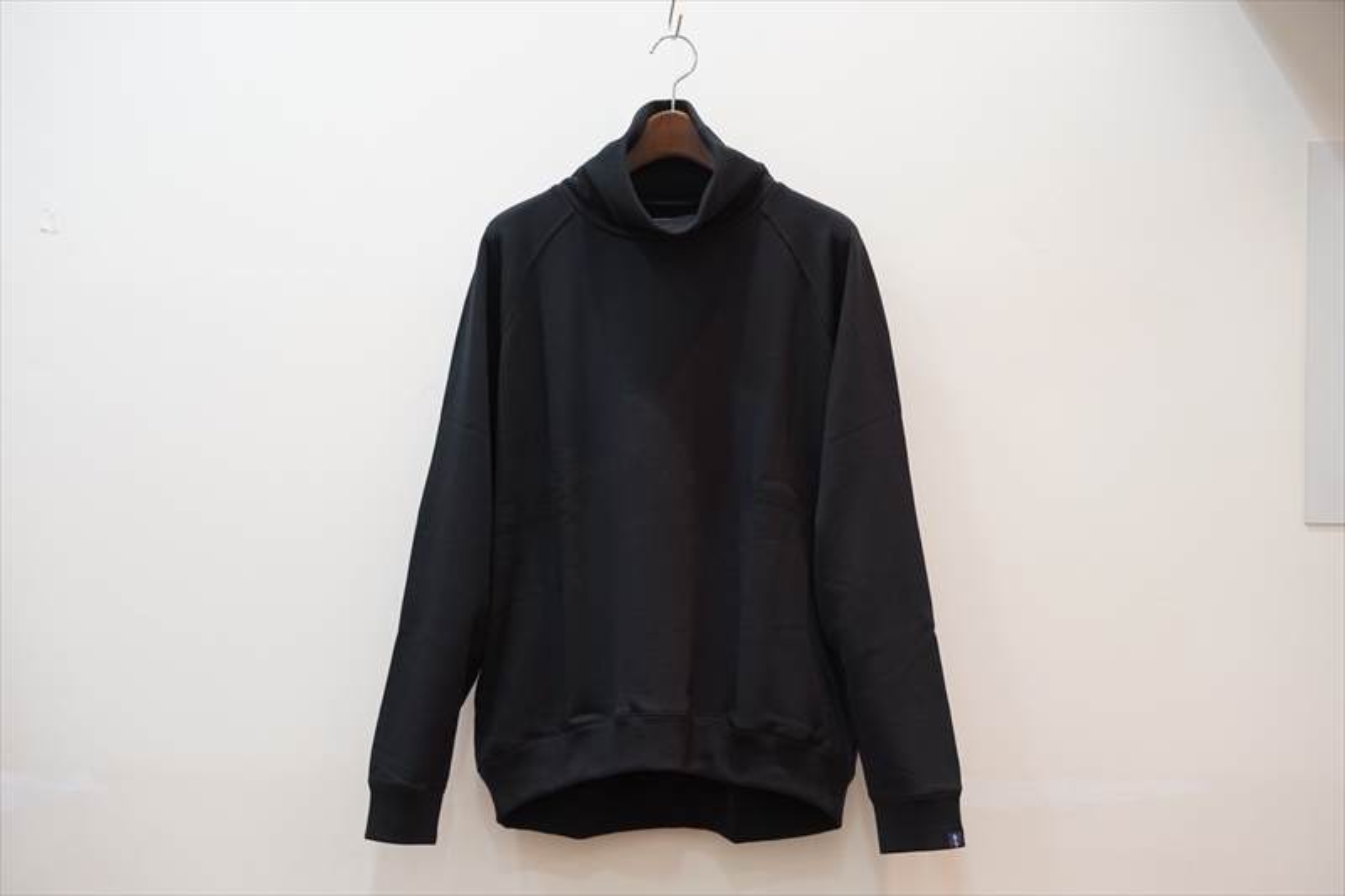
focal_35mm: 55
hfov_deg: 36.3
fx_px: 2054
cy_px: 448
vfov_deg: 24.6
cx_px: 672
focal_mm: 55
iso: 1250
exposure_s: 1/60
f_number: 4
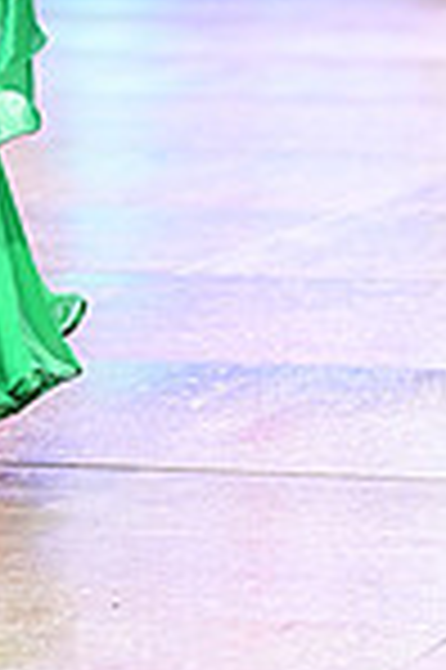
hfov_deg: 3.2
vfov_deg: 4.8
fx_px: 7953
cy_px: -378
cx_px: -189
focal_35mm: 427
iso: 1600
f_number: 2.8
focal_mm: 110
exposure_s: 1/500
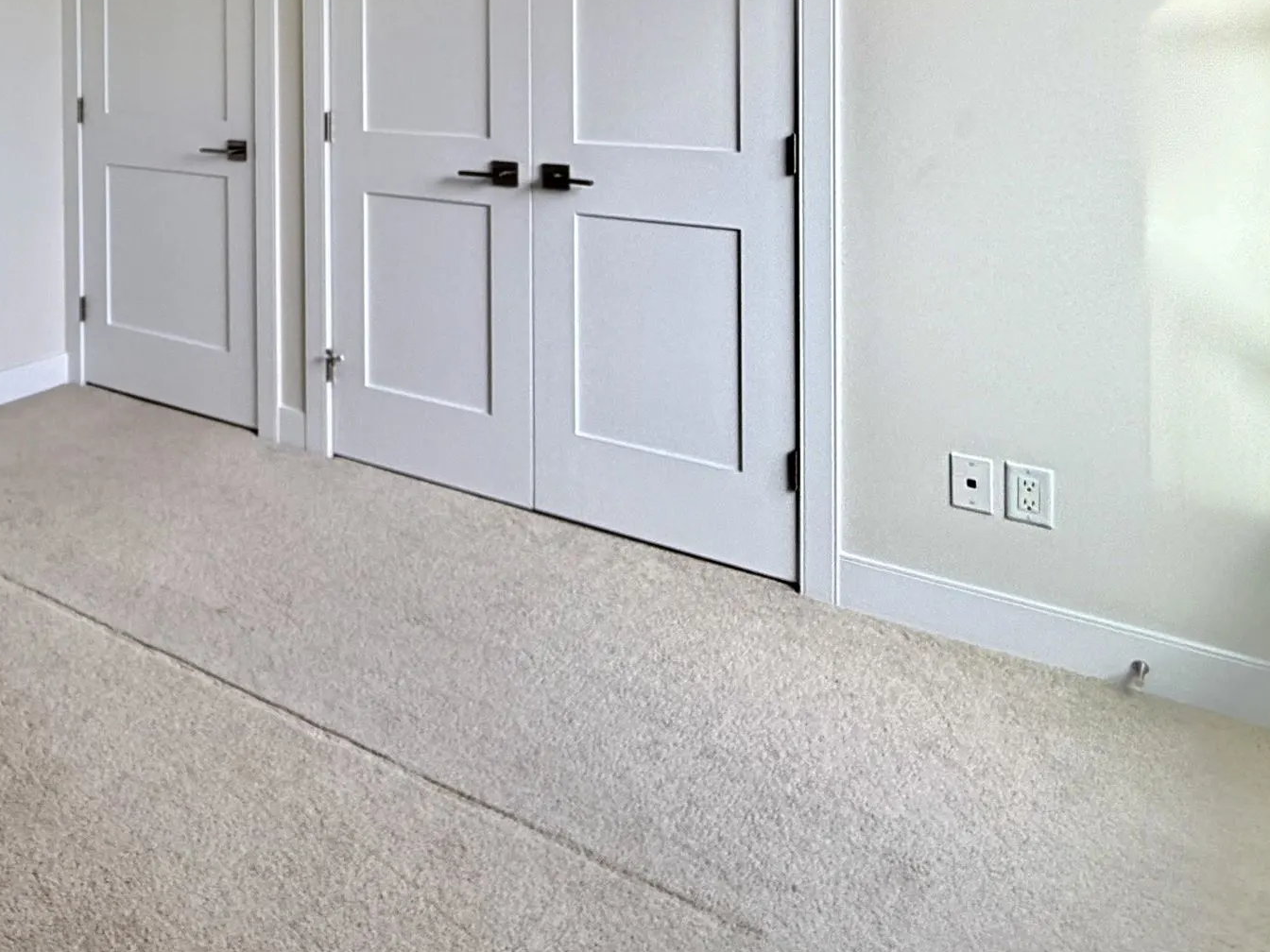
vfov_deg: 39.8
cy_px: 40
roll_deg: +1.1
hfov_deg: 47.8
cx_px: 23
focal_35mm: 32
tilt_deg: -0.5
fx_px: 1174
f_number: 2.2
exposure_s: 1/120
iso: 64
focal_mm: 2.22
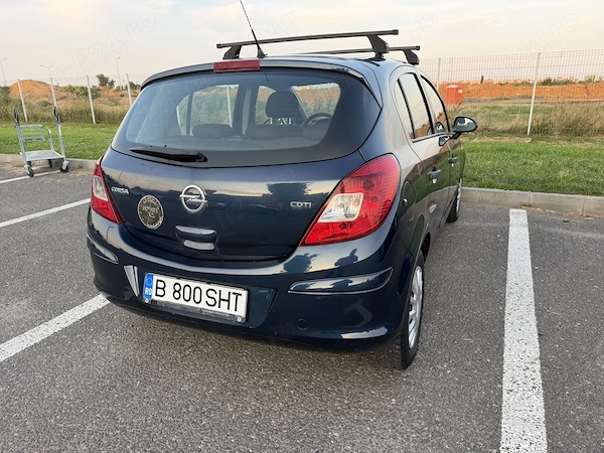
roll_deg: +1.3
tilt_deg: -16.8
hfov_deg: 71.6
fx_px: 419
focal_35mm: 24
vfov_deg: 56.8
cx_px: 302
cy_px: 226
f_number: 1.78
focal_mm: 6.76
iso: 80
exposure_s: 1/294
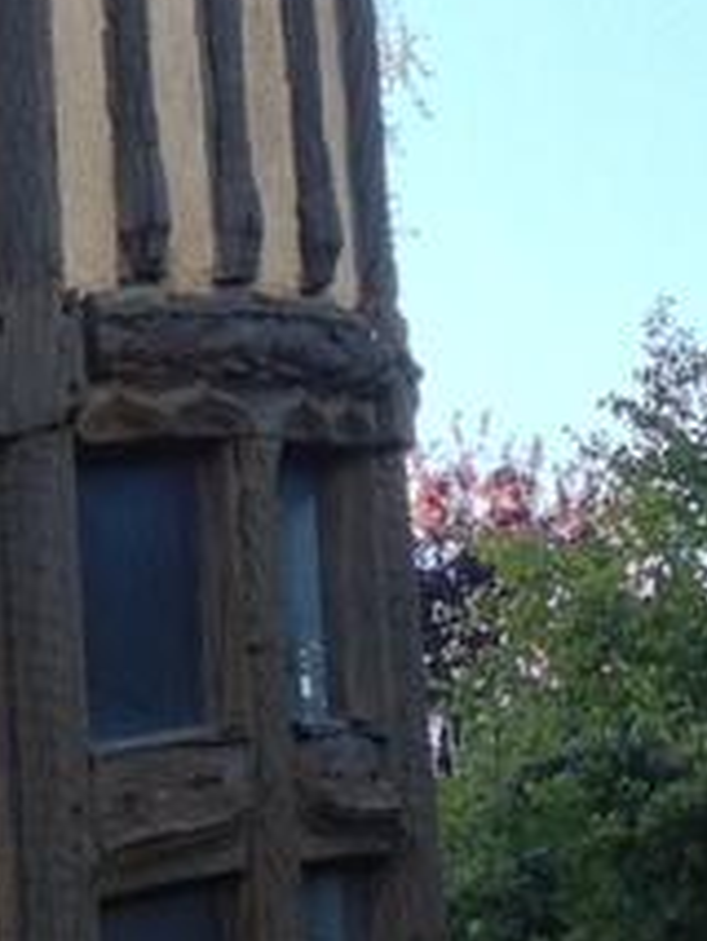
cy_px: 389
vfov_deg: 10.0
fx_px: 5359
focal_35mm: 197
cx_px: -645
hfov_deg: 7.3
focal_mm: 4.28
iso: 50
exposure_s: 1/264
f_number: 2.4
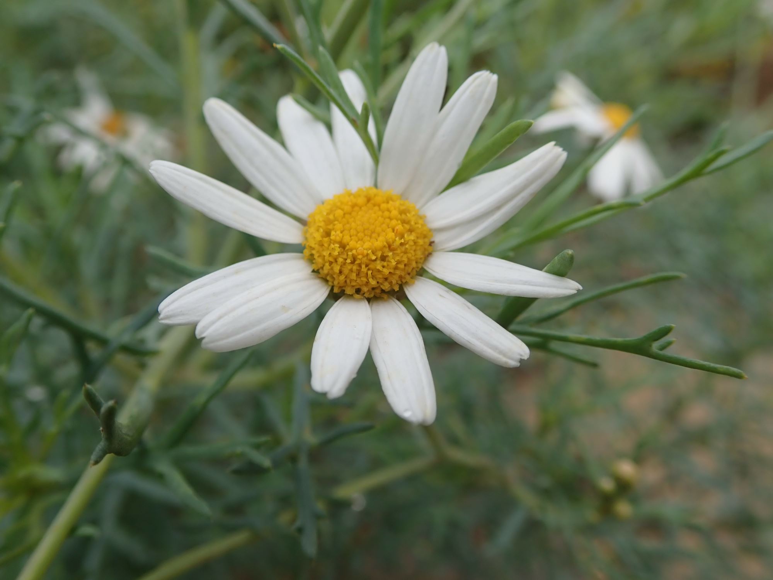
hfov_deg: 60.0
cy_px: 290
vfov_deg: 46.8
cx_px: 386
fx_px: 670
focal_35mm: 30
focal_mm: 5.5
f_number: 3.2
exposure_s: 1/200
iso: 100
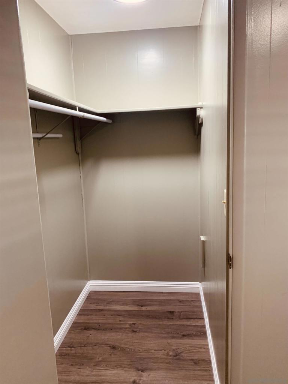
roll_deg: +1.9
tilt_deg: -9.9
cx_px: 144
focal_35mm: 26
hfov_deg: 53.1
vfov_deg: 67.3
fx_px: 288
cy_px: 192
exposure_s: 1/60
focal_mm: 4.25
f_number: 1.8
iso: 160
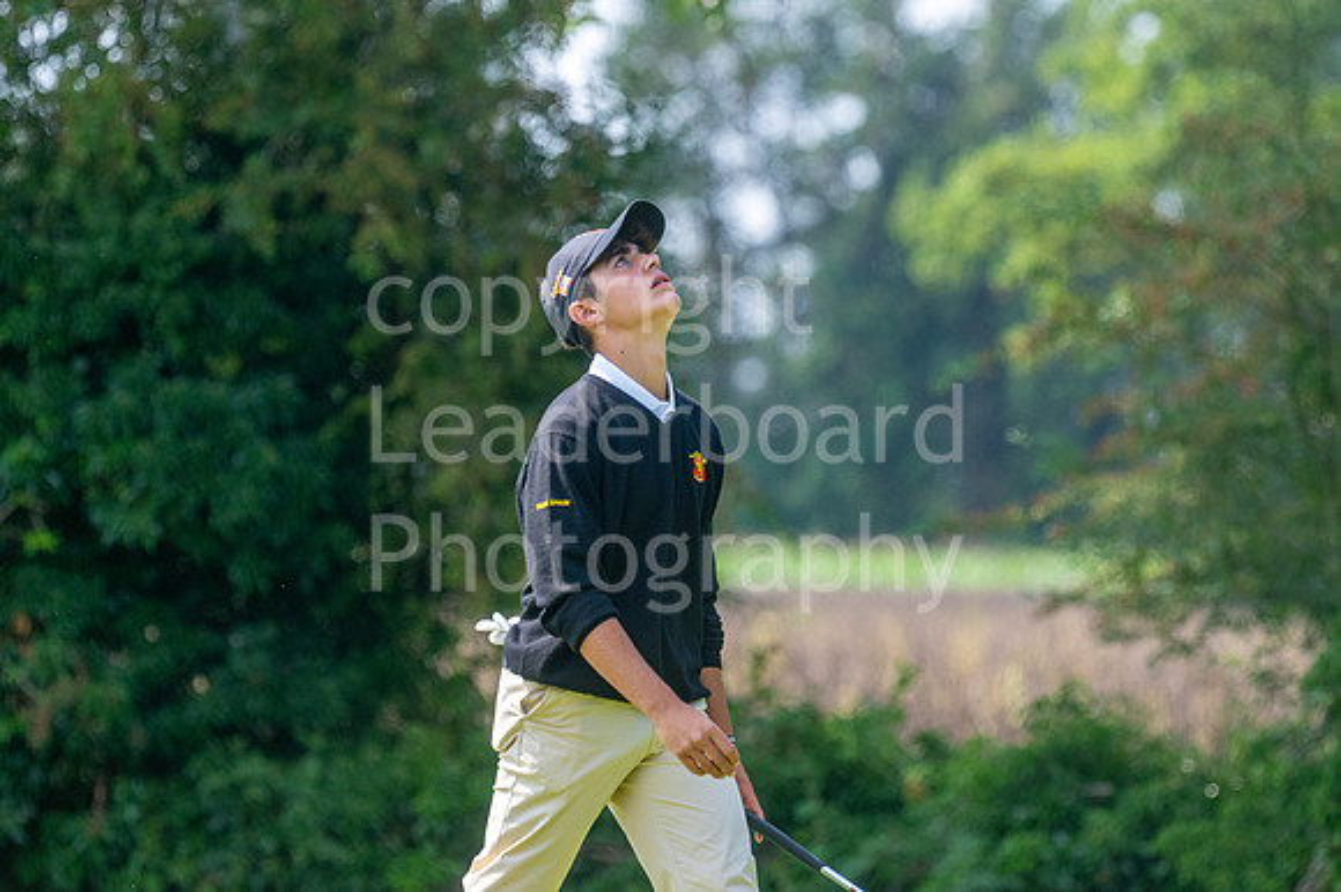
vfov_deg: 3.1
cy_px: 446
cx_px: 670
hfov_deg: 4.6
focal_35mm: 450
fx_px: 16752
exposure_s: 1/2000
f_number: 5
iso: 640
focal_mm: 300
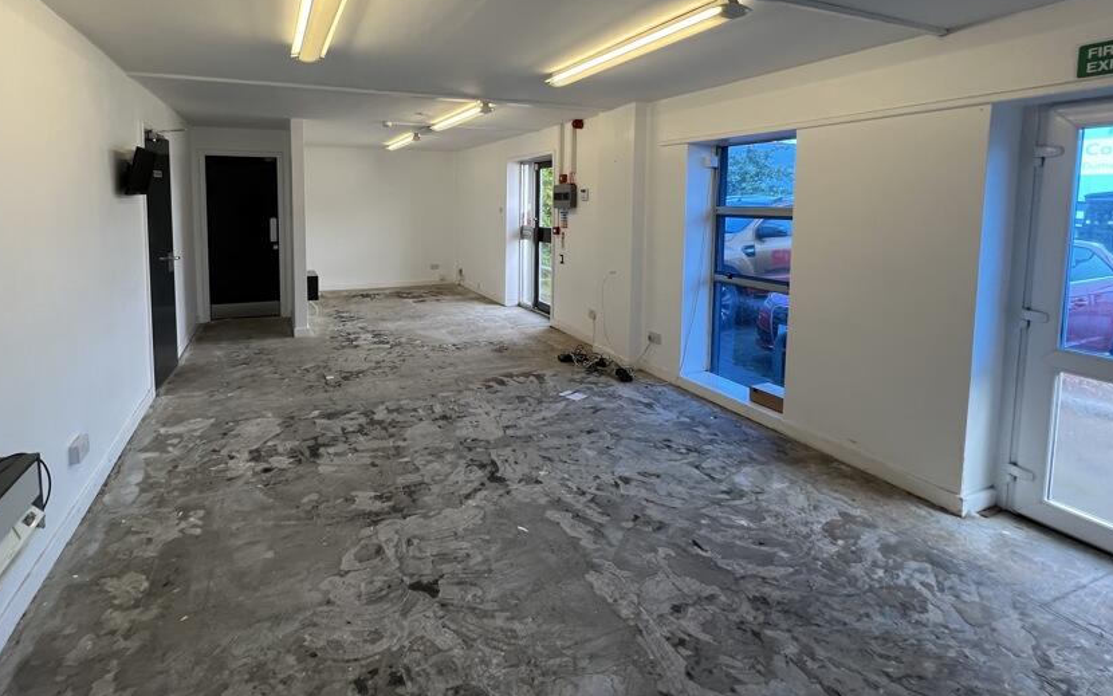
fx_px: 516
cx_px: 496
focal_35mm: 17
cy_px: 248
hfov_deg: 94.0
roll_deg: +0.5
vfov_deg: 66.7
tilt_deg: -6.0
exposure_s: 1/100
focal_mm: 1.57
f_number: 1.8
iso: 100
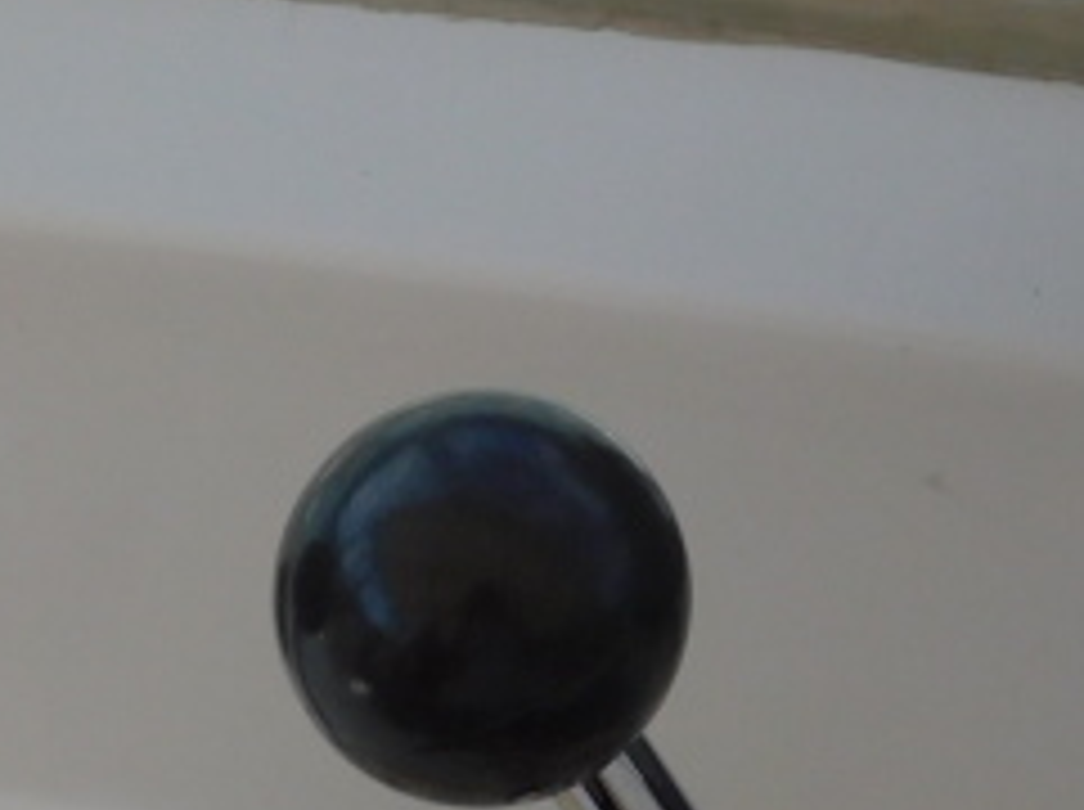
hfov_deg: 14.3
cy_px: 1125
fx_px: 4159
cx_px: -270
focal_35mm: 133
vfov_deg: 10.8
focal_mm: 7.1
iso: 125
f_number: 3.6
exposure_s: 1/800
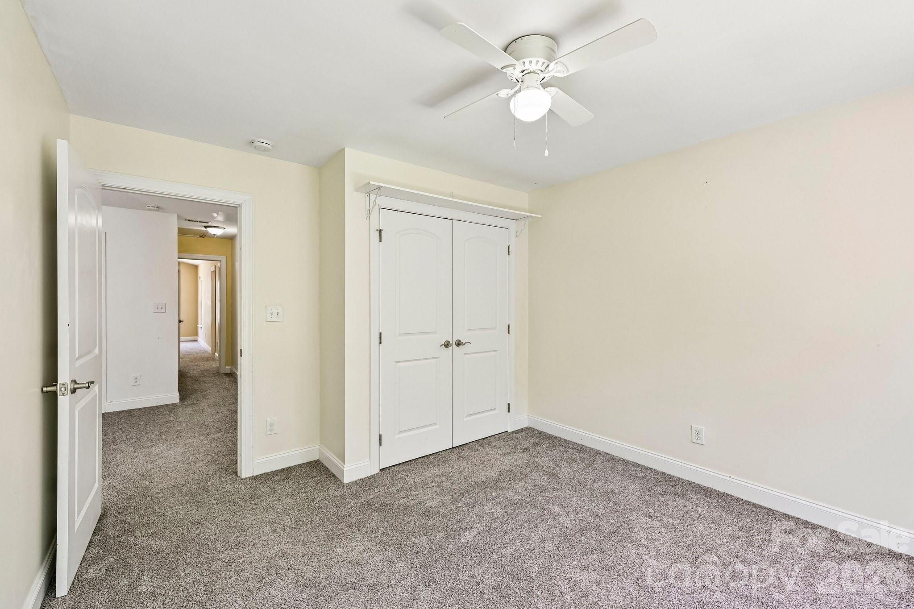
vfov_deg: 77.3
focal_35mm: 15
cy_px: 304
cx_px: 457
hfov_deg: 100.4
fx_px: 381
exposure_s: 1/15
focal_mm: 15
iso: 110
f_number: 8
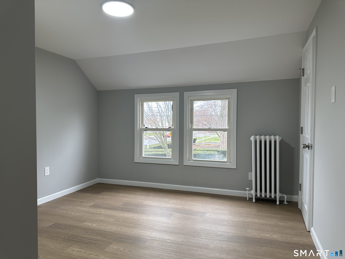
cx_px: 172
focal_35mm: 24
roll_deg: -0.4
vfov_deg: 56.8
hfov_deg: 71.6
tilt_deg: -1.4
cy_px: 130
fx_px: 239
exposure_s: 1/120
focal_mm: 6.86
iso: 100
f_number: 1.78
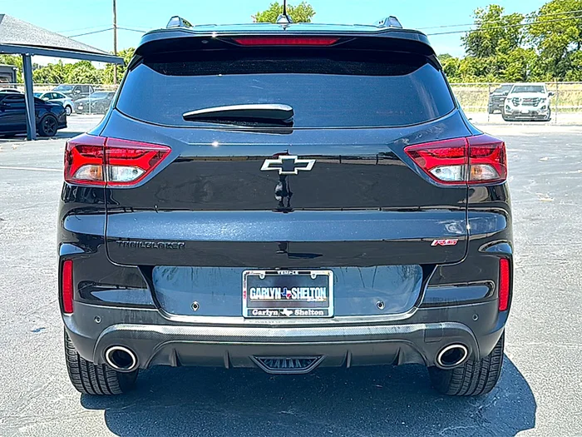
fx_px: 656
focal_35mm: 39
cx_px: 291
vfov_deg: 36.8
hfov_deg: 47.9
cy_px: 218
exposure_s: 1/1757
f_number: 1.78
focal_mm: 6.86
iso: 80
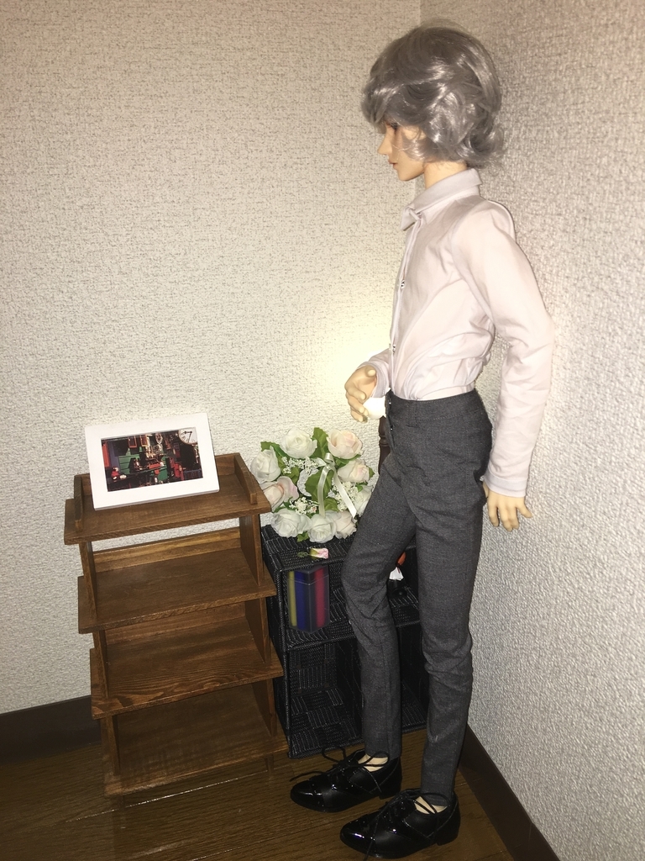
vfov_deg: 61.7
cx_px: 322
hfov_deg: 48.2
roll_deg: +1.8
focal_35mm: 29
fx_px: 720
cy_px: 430
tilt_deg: -21.9
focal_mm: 4.15
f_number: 2.2
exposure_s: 1/20
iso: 25
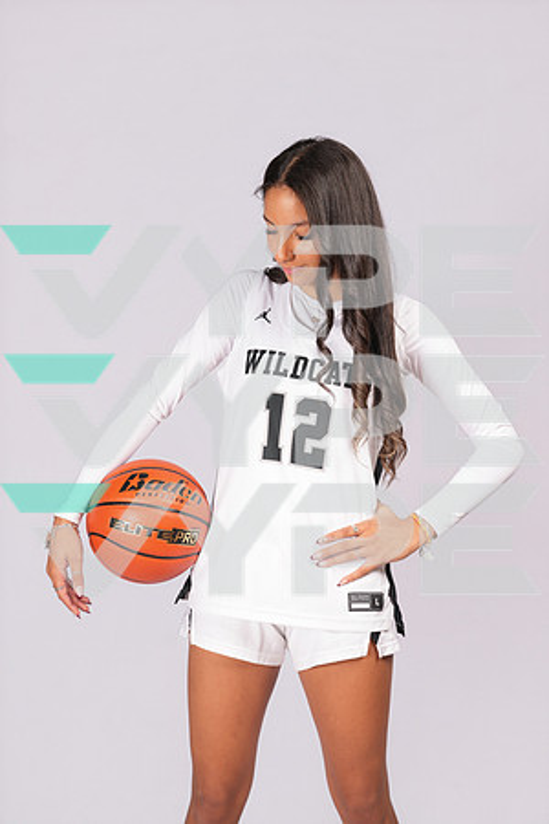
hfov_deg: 31.2
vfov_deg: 45.4
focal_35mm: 43
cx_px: 274
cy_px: 412
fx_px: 984
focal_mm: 43
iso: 250
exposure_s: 1/200
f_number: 8
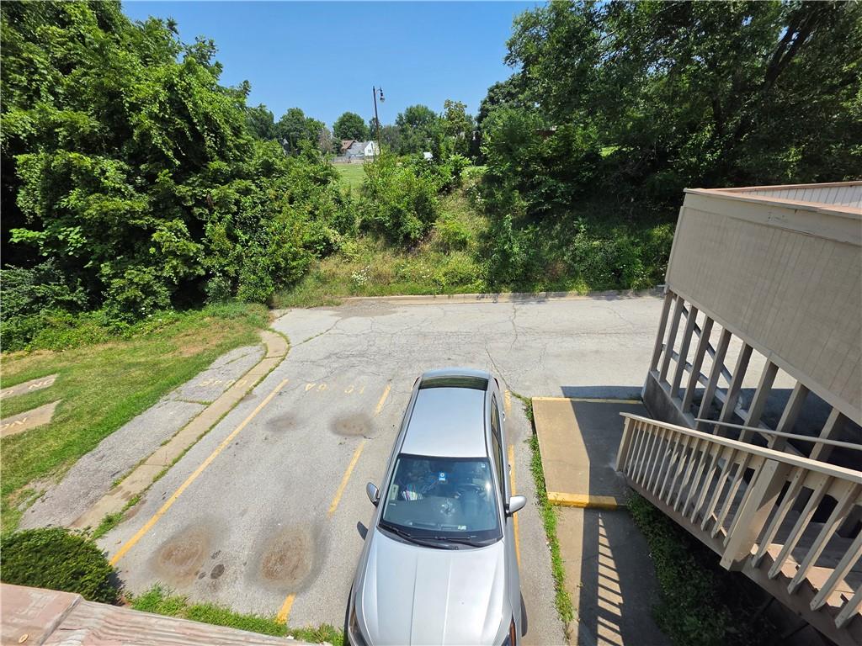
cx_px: 431
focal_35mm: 13
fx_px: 324
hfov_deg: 106.2
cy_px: 323
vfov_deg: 89.9
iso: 32
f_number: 1.9
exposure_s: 1/2105
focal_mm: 2.2
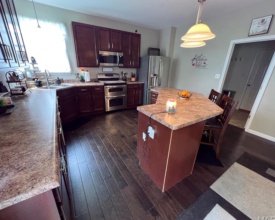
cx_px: 136
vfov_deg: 87.9
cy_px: 112
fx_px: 114
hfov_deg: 100.7
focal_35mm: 14
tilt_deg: -20.6
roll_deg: -1.6
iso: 320
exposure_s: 1/60
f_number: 1.8
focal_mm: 1.57
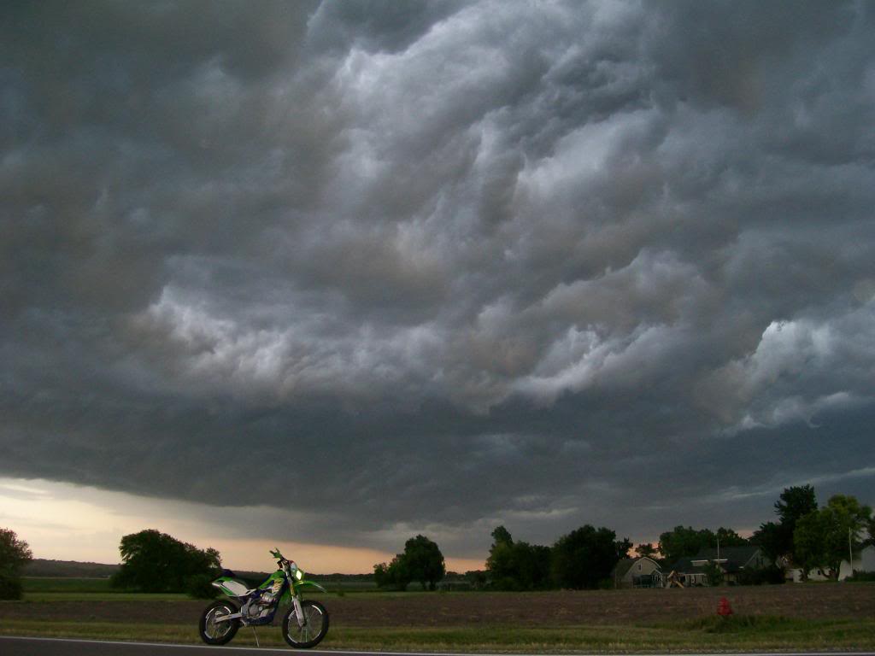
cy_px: 328
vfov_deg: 39.7
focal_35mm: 36
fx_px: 910
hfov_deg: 51.4
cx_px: 438
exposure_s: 1/64
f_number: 2.7
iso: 140
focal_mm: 6
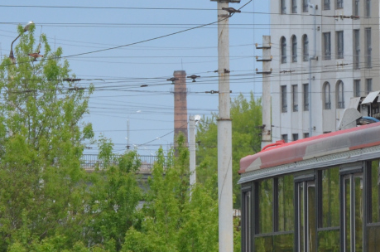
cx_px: 485
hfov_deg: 5.0
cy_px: 147
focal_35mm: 412
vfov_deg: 3.3
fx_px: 4340
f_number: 6.3
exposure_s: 1/1600
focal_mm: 90
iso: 400
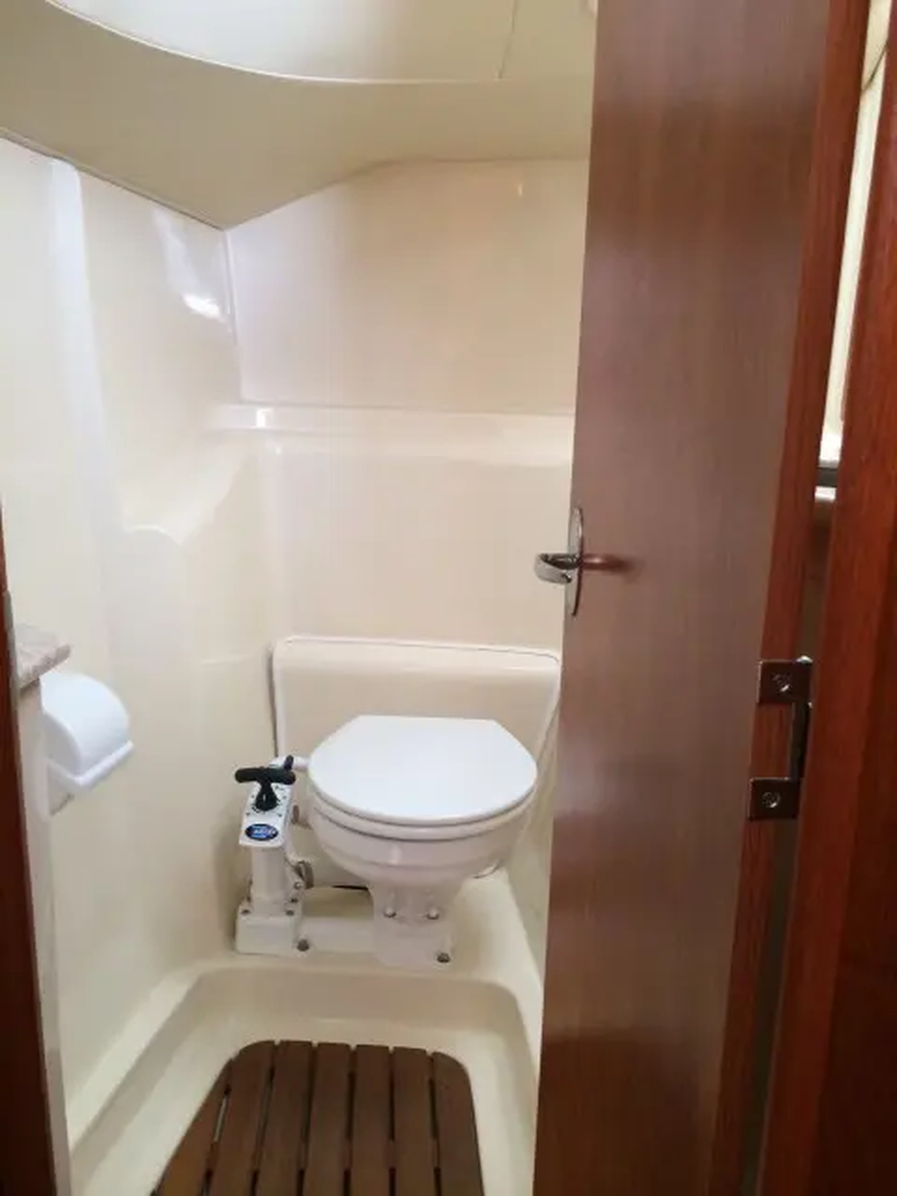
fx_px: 1037
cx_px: 448
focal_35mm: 30
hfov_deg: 46.8
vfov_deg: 60.0
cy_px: 598
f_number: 2.2
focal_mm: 4.12
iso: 64
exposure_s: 1/30
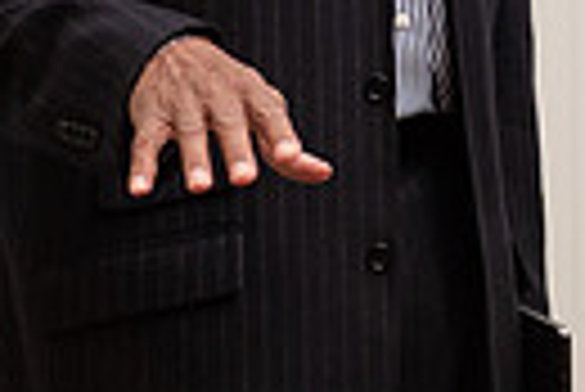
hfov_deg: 7.4
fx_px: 4490
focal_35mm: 276
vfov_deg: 5.0
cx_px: 504
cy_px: -79
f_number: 3.2
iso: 1250
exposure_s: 1/200
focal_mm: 62
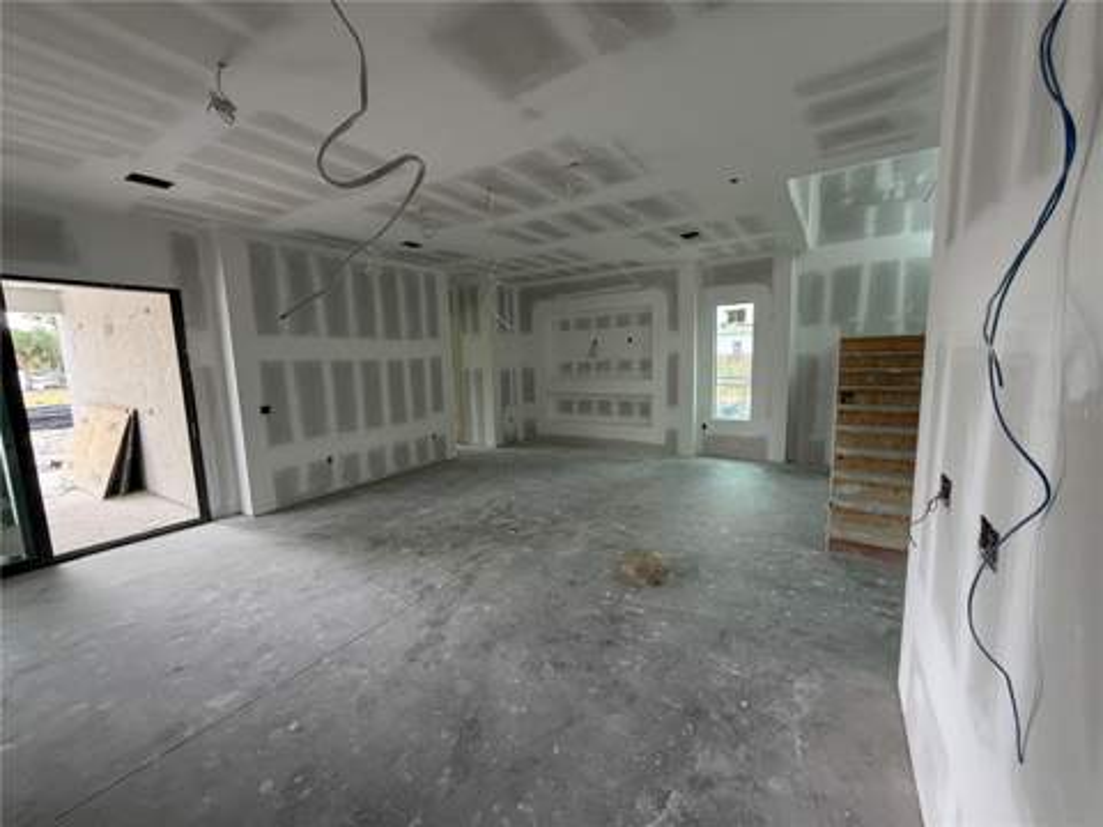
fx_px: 446
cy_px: 414
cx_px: 552
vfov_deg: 85.7
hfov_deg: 102.1
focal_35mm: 14
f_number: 2.2
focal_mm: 2.22
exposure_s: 1/121
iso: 160
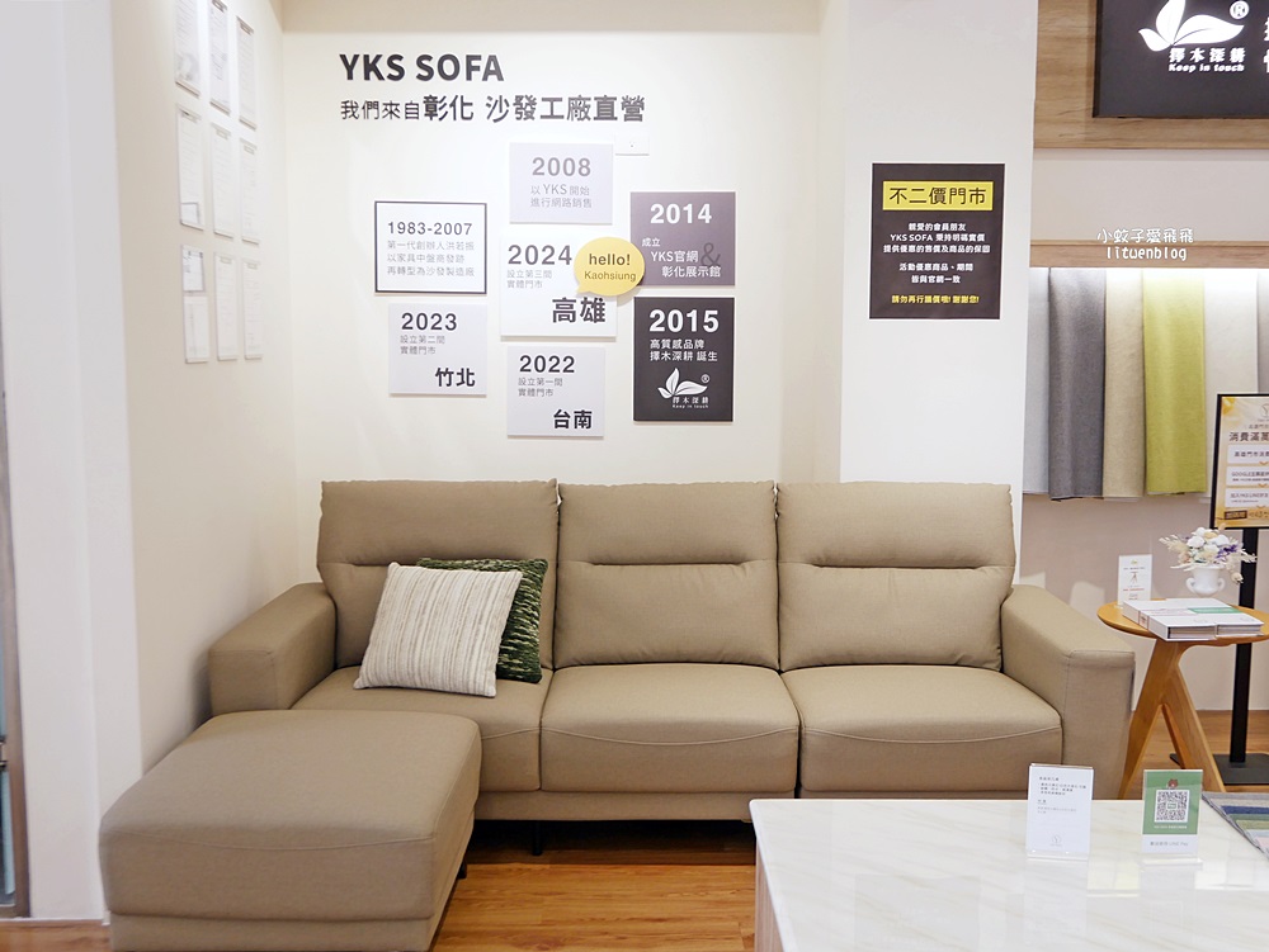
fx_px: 1394
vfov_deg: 37.8
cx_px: 634
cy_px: 476
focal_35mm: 38
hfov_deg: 49.0
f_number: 4.3
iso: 250
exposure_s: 1/60
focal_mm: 19
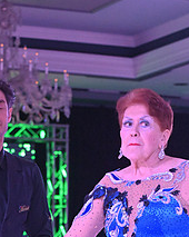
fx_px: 1253
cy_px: 322
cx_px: 104
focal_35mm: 179
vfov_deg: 10.5
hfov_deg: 8.6
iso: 5000
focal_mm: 70
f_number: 5.6
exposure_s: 1/400
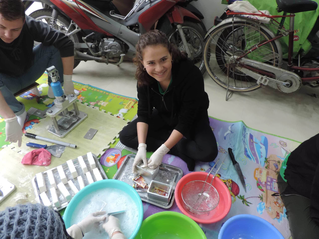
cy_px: 120
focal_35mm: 24
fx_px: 221
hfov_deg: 71.6
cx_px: 160
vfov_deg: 56.8
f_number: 3
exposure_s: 1/30
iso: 160
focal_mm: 4.3
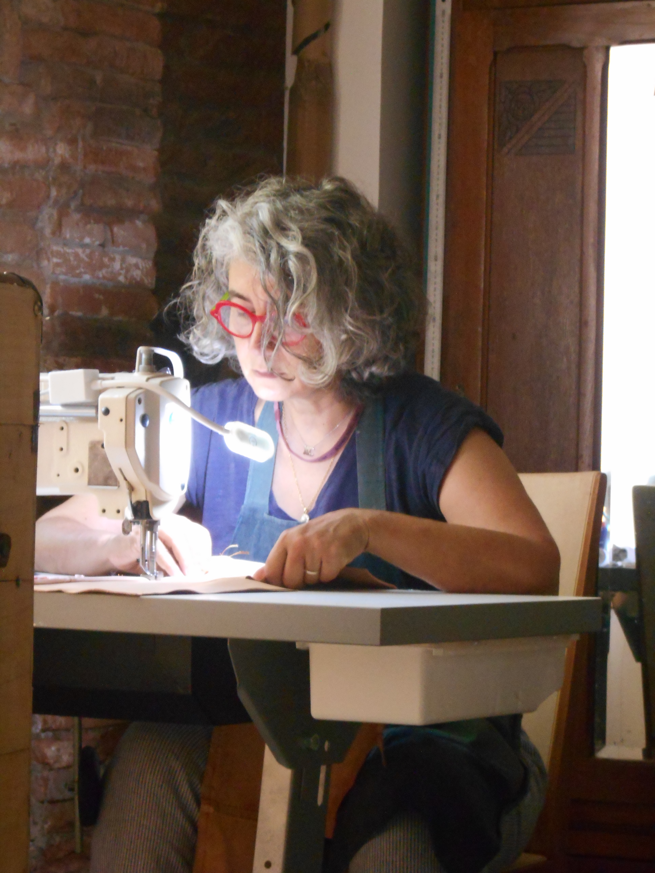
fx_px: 3280
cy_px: 436
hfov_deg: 11.4
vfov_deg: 15.2
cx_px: 328
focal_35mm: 130
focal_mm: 23
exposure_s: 1/10
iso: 800
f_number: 6.5
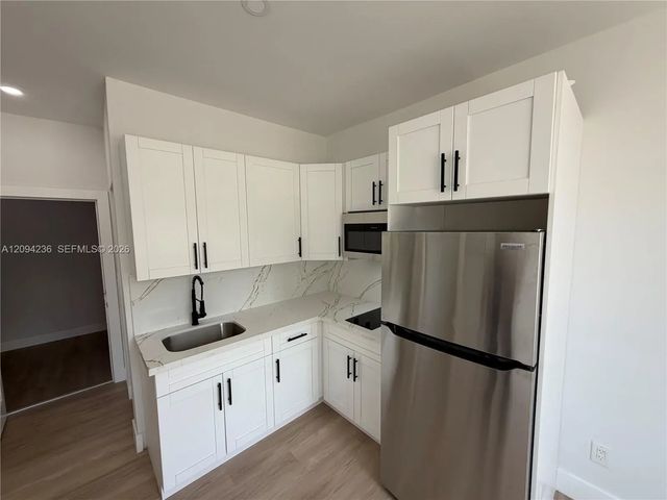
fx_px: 270
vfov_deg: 85.7
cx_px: 334
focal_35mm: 14
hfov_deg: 102.1
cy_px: 250
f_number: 2.2
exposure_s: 1/121
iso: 80
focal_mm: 2.22
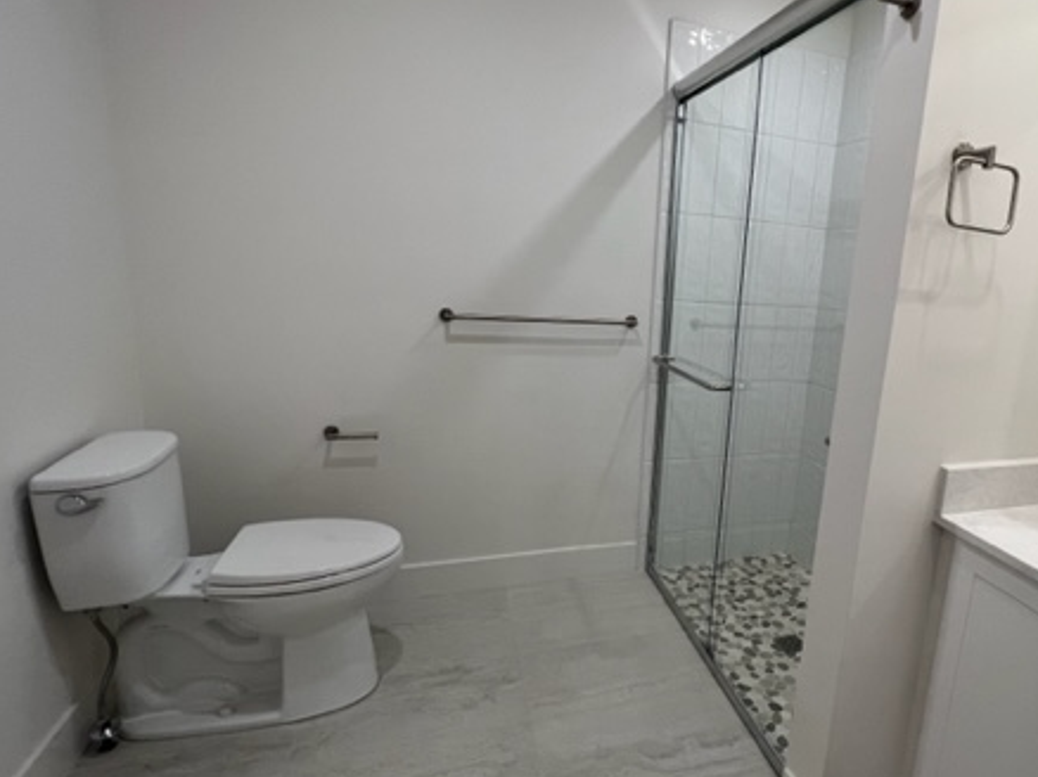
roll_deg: -4.2
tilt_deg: -12.6
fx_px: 569
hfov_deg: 82.4
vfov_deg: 68.6
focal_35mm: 19
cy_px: 391
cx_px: 675
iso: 100
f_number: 1.8
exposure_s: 1/120
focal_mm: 1.57
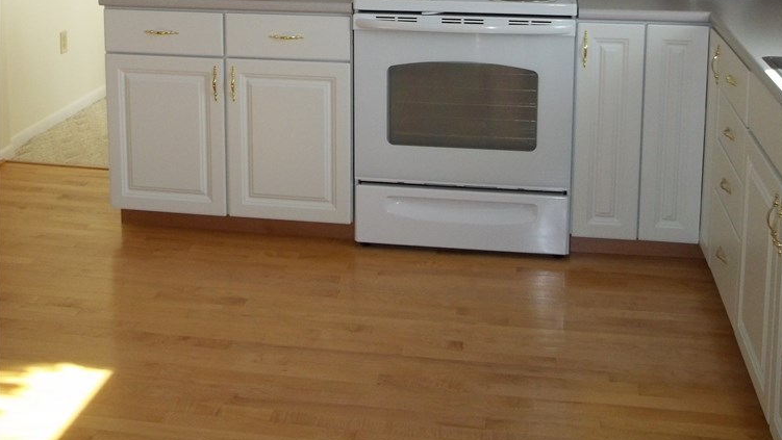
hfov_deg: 42.1
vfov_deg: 23.4
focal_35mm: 49
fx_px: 1016
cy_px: -4
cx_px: 396
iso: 160
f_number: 3.3
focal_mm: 5.9
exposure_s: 1/80
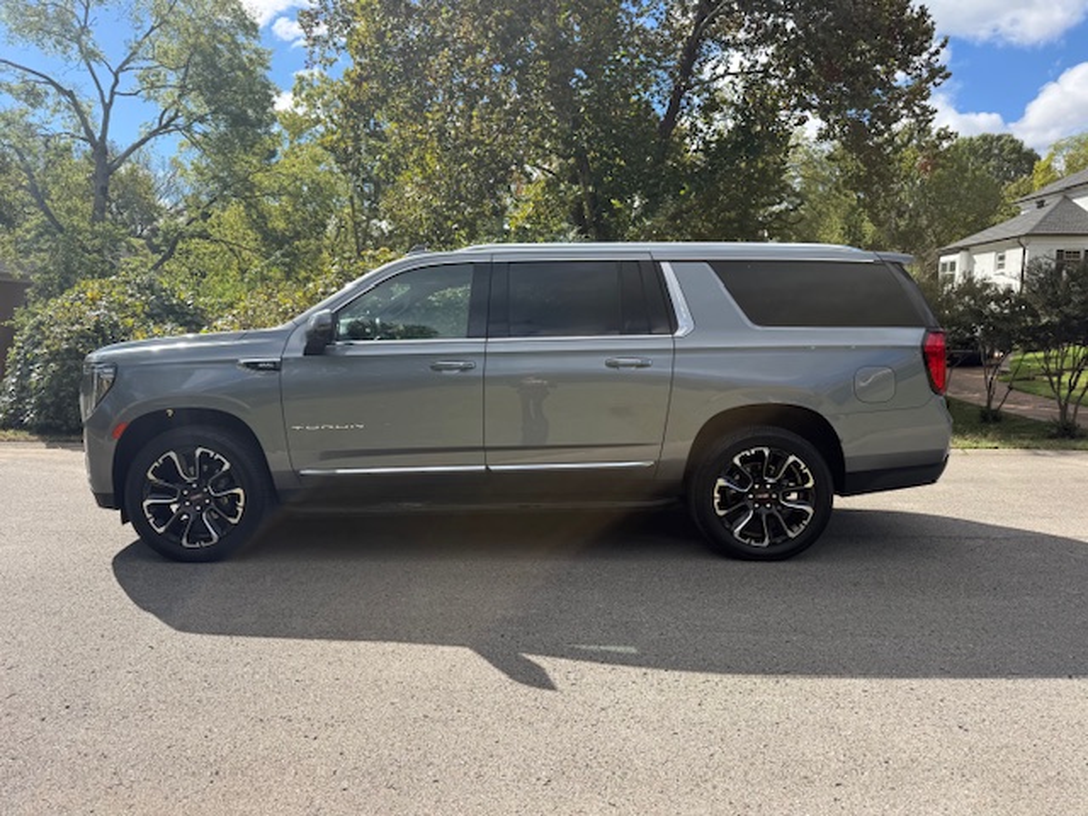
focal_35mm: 24
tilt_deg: -5.9
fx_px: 754
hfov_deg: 71.6
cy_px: 408
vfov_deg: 56.8
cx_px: 544
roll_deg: -0.8
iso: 80
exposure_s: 1/2907
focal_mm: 6.76
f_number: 1.78
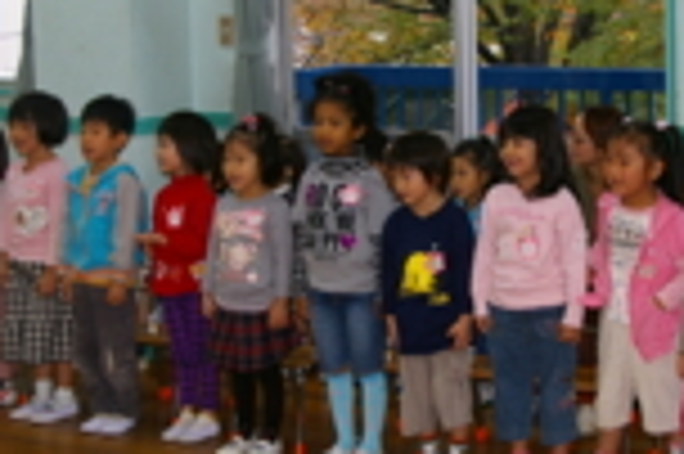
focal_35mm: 95
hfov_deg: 21.4
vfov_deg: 14.3
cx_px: 414
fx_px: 1803
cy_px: 142
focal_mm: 24
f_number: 4
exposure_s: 1/45
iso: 200
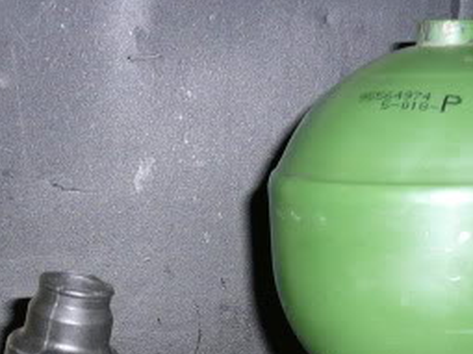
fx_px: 1202
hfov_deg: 22.2
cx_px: 163
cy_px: 439
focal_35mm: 88
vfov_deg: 16.0
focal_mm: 5.2
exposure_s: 1/30
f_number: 2.8
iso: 100
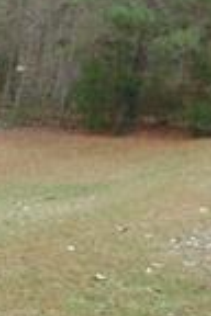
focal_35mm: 102
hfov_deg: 11.7
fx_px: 897
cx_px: -240
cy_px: 219
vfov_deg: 19.9
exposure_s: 1/125
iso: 80
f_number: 3.1
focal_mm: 4
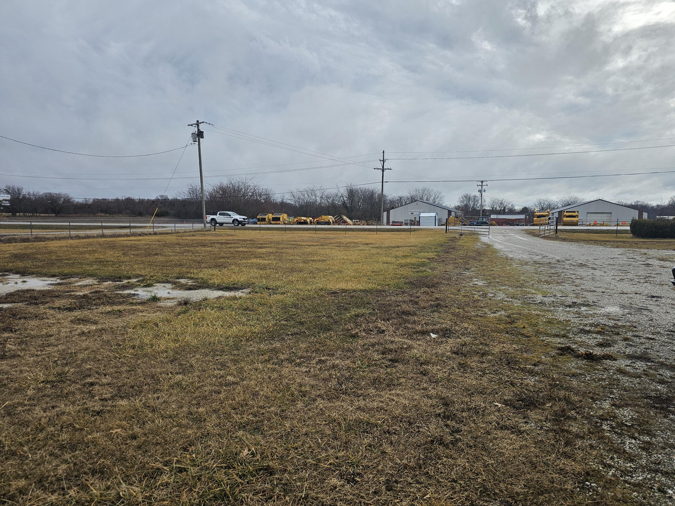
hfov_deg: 73.9
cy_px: 253
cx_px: 338
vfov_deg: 58.9
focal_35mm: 23
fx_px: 448
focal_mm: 6.3
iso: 40
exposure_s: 1/2000
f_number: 1.7
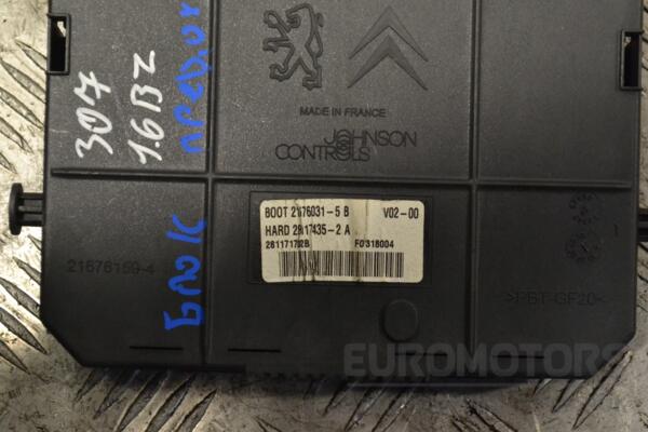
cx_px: 324
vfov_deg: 16.6
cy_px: 216
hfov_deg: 24.6
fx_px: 1485
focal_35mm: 82
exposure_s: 1/250
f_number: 8
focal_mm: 55
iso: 3200
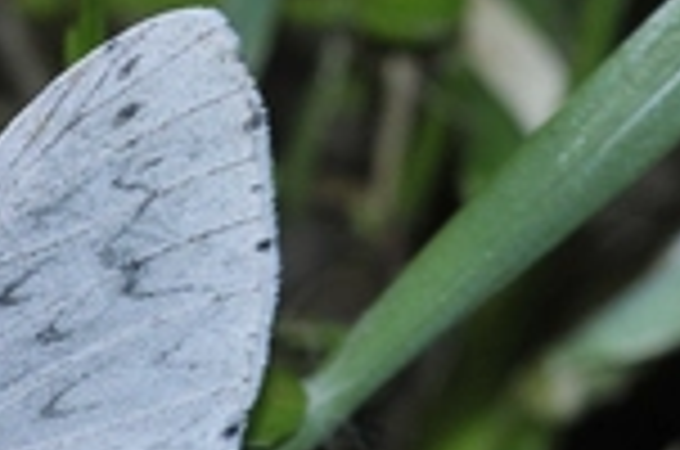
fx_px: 12575
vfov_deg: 2.0
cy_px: 830
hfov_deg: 3.1
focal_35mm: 667
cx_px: -315
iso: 640
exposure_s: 1/60
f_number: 9
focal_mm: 105
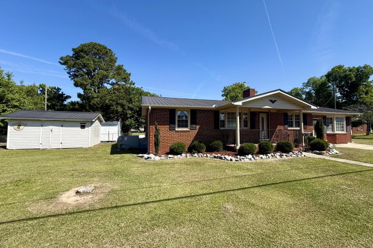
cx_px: 189
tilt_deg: +4.8
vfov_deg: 77.3
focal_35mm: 15
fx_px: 155
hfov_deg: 100.4
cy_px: 122
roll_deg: -0.7
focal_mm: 2.22
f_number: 2.2
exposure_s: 1/1167
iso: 50
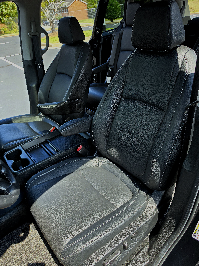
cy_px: 133
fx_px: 176
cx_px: 100
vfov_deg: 73.9
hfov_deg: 58.9
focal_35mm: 23
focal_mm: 6.5
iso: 20
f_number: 1.4
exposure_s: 1/370
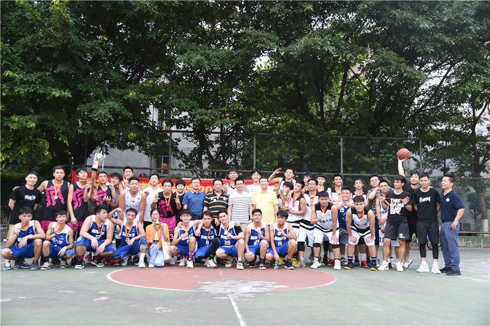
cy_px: 163
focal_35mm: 34
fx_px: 463
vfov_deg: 38.9
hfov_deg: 55.8
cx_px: 245
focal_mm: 34
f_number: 4
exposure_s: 1/60
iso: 400
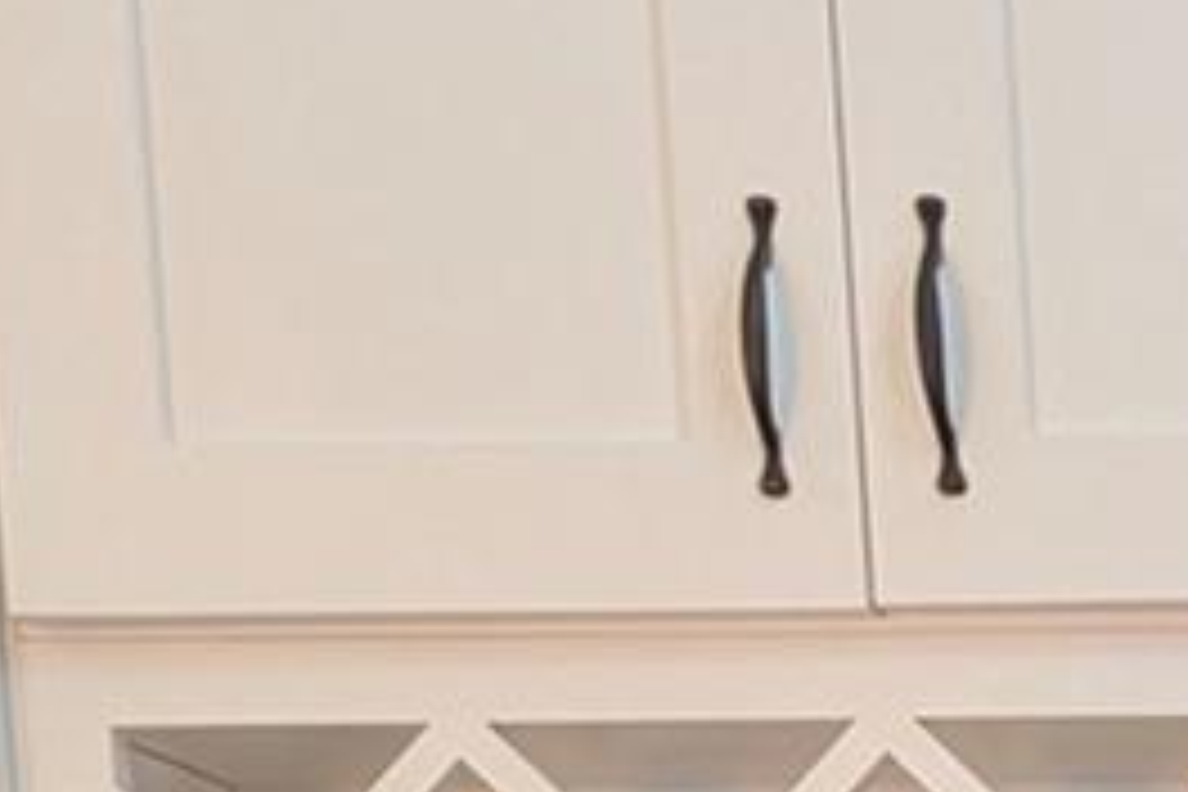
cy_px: 2313
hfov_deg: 11.6
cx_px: 2678
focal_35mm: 151
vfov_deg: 7.9
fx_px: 4983
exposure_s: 1/120
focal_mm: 6.9
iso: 207
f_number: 1.68
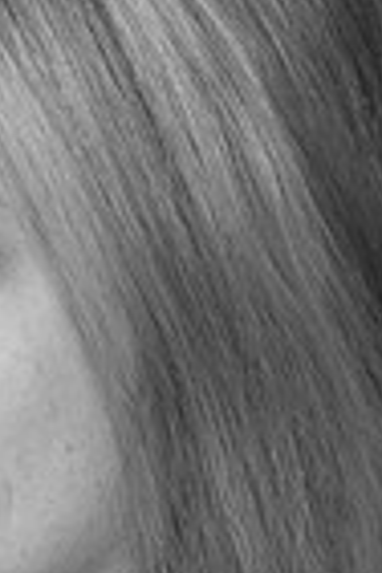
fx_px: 4313
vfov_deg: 7.6
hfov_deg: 5.0
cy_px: 573
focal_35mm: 271
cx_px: -89
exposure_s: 1/640
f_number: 3.5
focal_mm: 85
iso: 2000
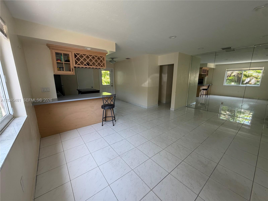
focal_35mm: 14
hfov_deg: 102.1
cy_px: 100
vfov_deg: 85.7
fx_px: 108
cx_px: 134
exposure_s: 1/121
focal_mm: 2.22
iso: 125
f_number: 2.2
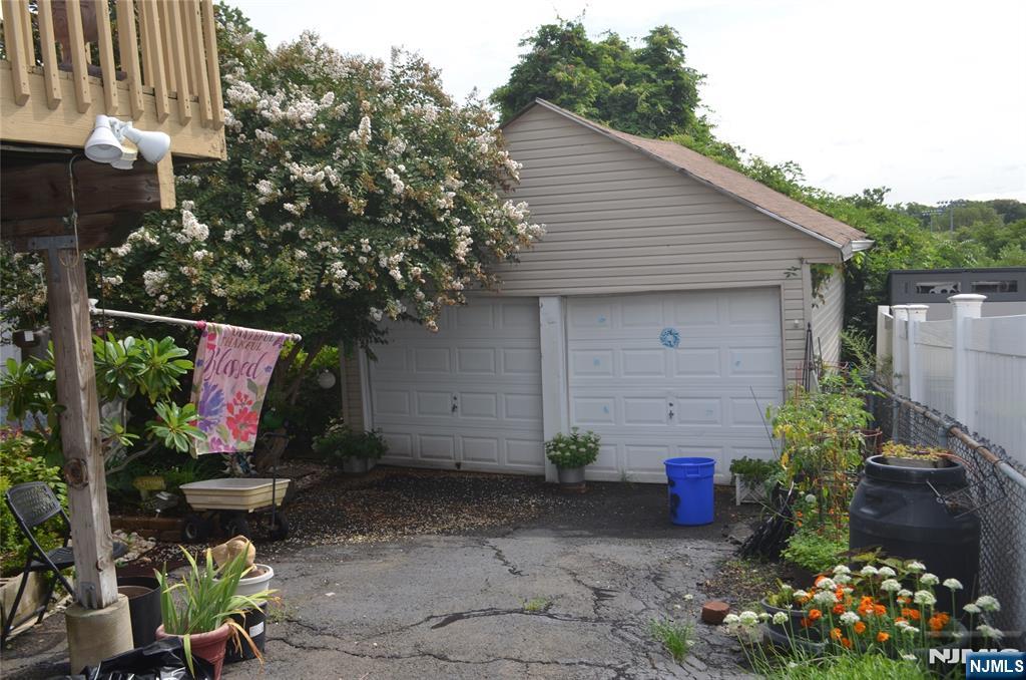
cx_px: 513
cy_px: 340
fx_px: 938
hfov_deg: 57.3
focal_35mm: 33
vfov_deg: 39.8
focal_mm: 22
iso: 100
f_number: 8
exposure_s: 1/200
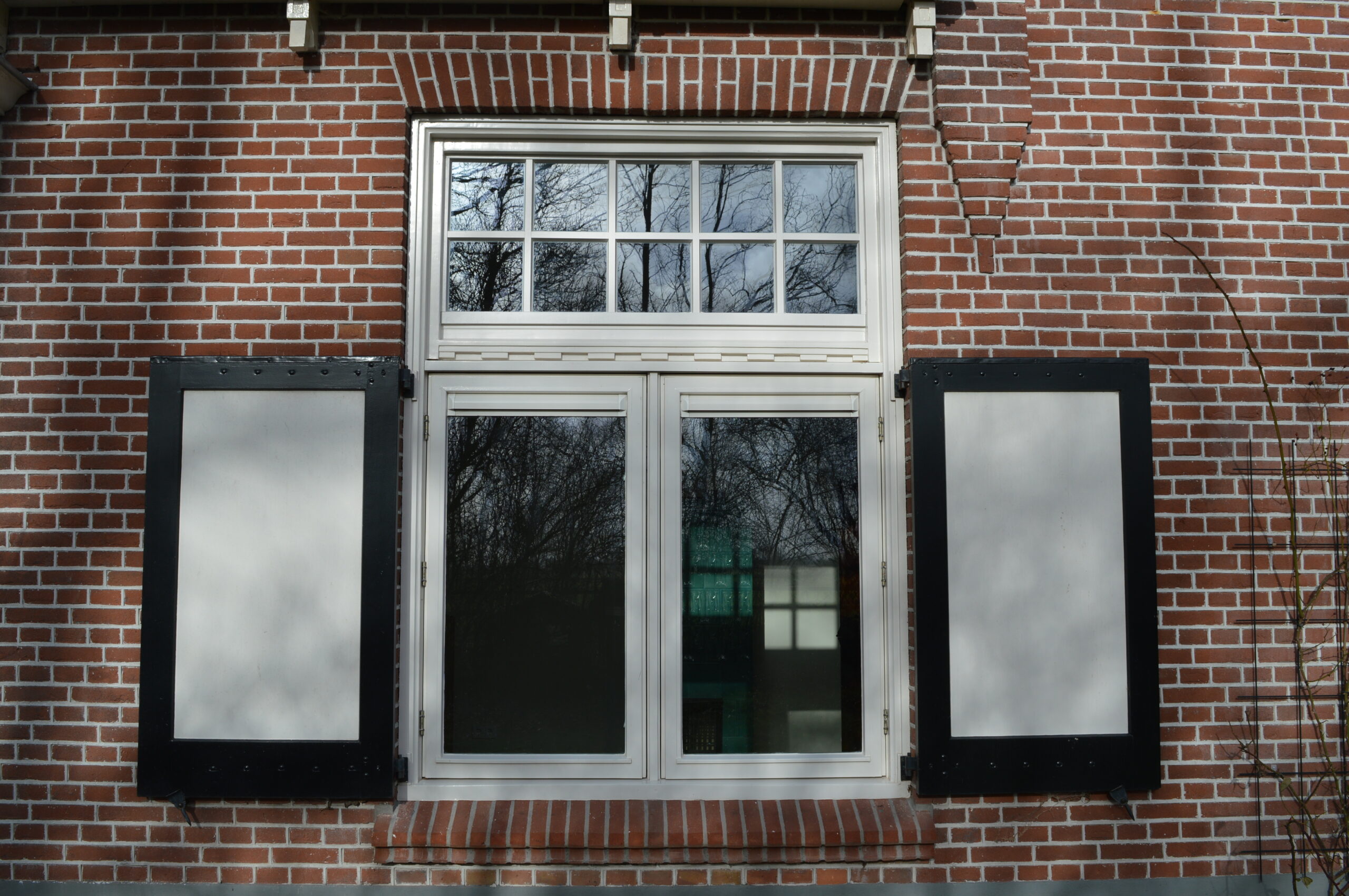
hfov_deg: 57.3
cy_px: 448
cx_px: 674
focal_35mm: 33
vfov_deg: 39.9
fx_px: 1235
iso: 100
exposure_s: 1/320
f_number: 9
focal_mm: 22
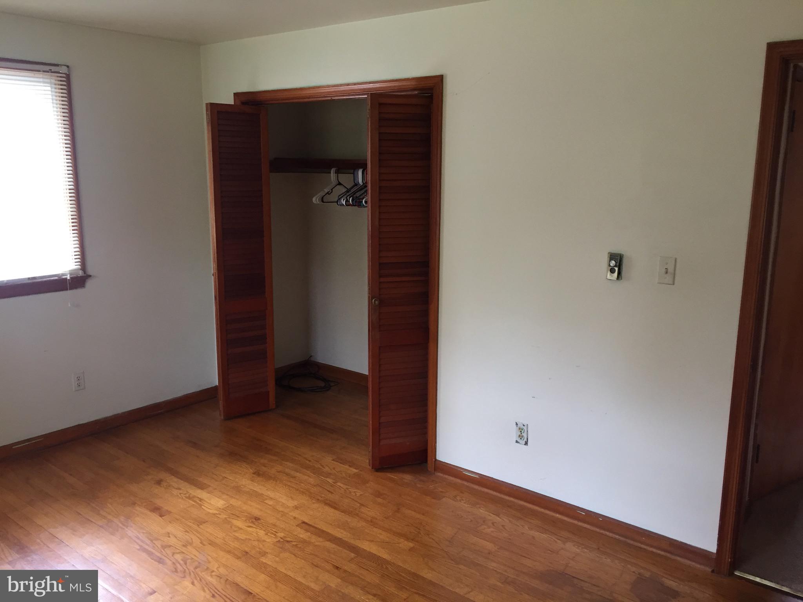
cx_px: 402
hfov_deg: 61.7
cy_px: 301
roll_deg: -1.2
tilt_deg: -10.4
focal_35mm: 29
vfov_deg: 48.2
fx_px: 673
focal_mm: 4.15
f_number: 2.2
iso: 80
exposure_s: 1/30
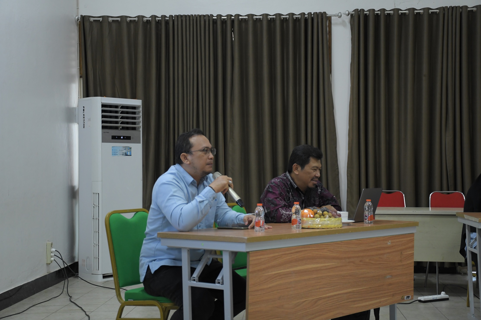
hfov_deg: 38.2
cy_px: 160
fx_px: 695
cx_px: 240
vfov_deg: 26.0
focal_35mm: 52
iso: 1600
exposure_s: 1/60
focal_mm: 35
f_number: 4.2
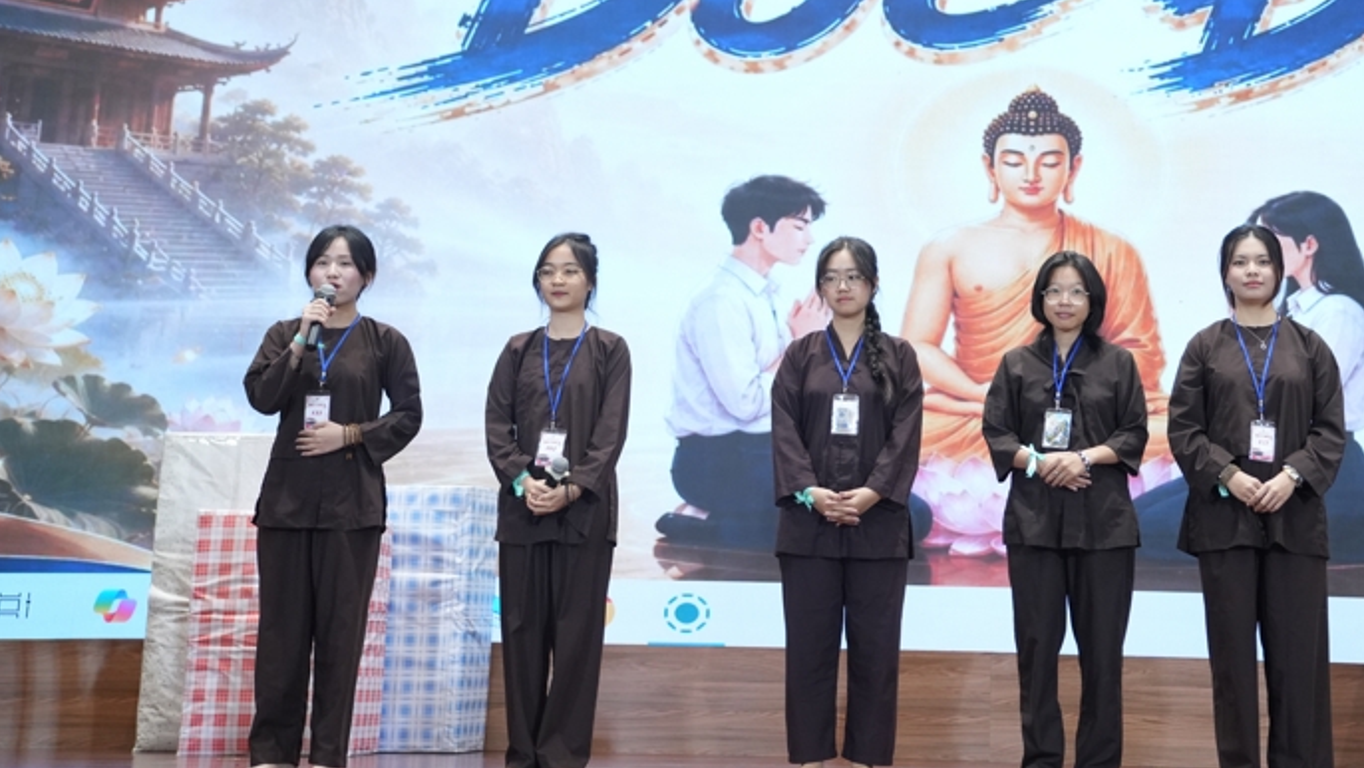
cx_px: 926
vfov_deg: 16.5
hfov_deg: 28.7
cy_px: 203
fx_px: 2640
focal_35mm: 73
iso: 2500
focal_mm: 49
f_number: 2.2
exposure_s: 1/250
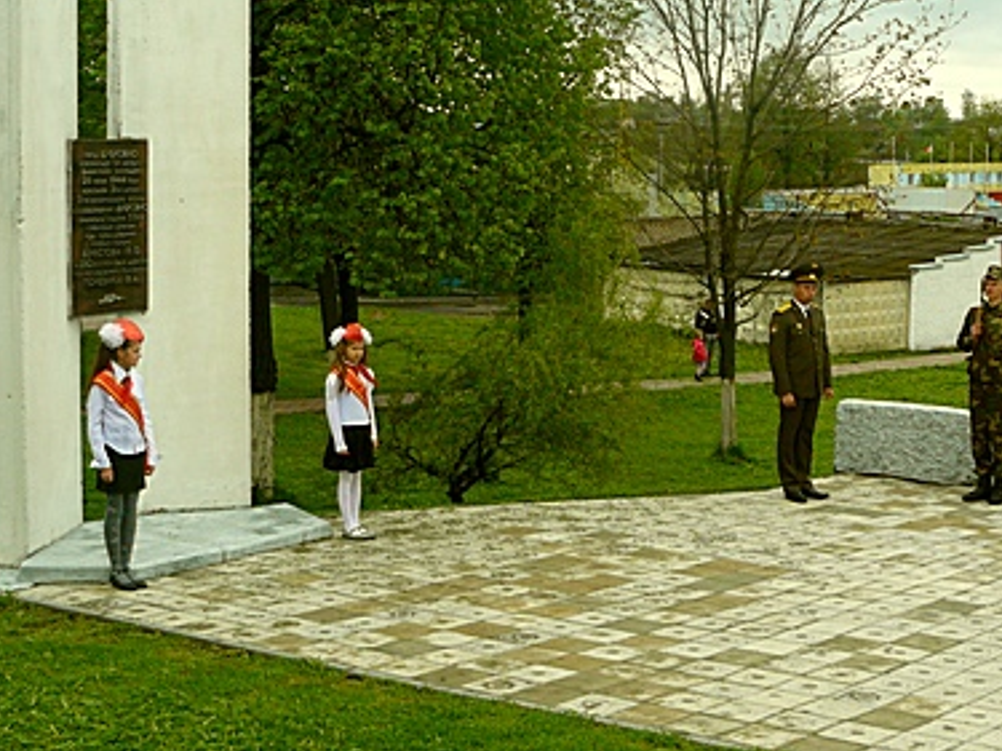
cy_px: 267
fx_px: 1852
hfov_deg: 29.9
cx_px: 711
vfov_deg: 22.8
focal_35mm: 64
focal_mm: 6.6
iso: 100
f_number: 4
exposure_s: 1/160
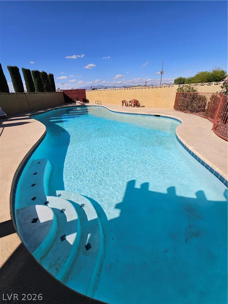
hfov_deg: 89.9
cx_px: 114
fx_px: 114
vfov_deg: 106.2
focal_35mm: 13
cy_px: 152
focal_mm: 2.2
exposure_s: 1/4579
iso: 50
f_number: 2.2
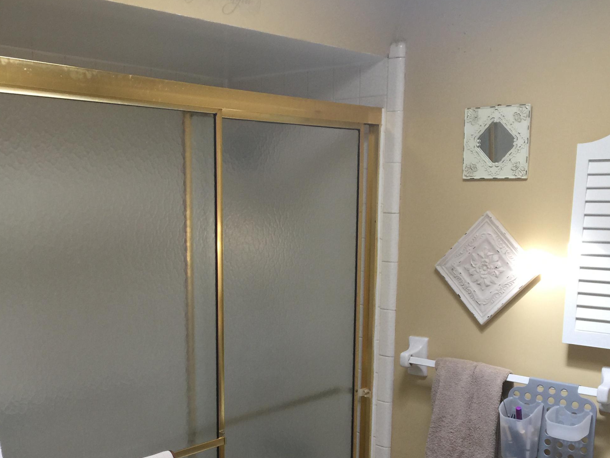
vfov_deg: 31.6
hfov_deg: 42.1
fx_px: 793
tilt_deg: -9.5
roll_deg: -0.6
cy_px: 347
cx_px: 293
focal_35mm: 45
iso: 40
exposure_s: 1/15
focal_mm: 4.15
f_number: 2.2
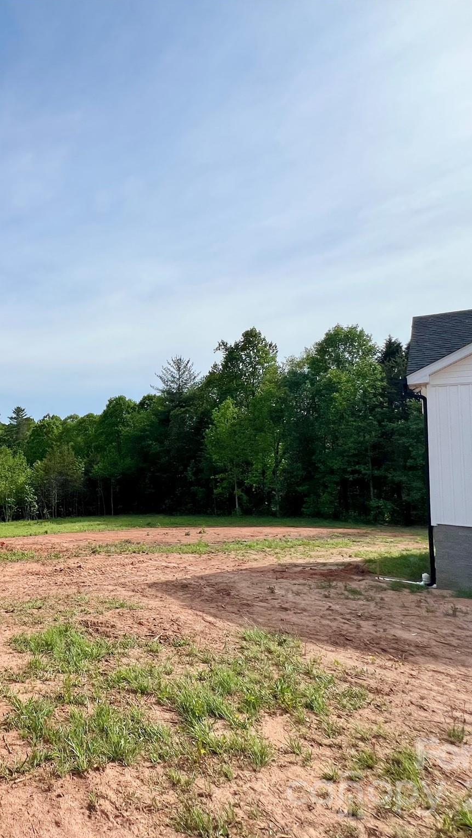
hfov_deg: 50.7
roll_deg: -1.9
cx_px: 35
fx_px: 423
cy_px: 419
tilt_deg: +2.5
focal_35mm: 19
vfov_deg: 89.6
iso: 32
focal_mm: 1.57
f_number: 1.8
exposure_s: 1/2179
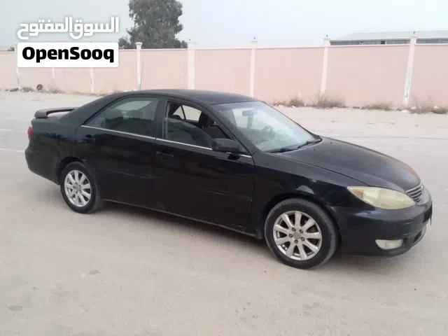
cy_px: 168
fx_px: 401
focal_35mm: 31
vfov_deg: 45.4
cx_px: 224
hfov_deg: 58.4
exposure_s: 1/50
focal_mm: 3.3
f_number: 2.2
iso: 160
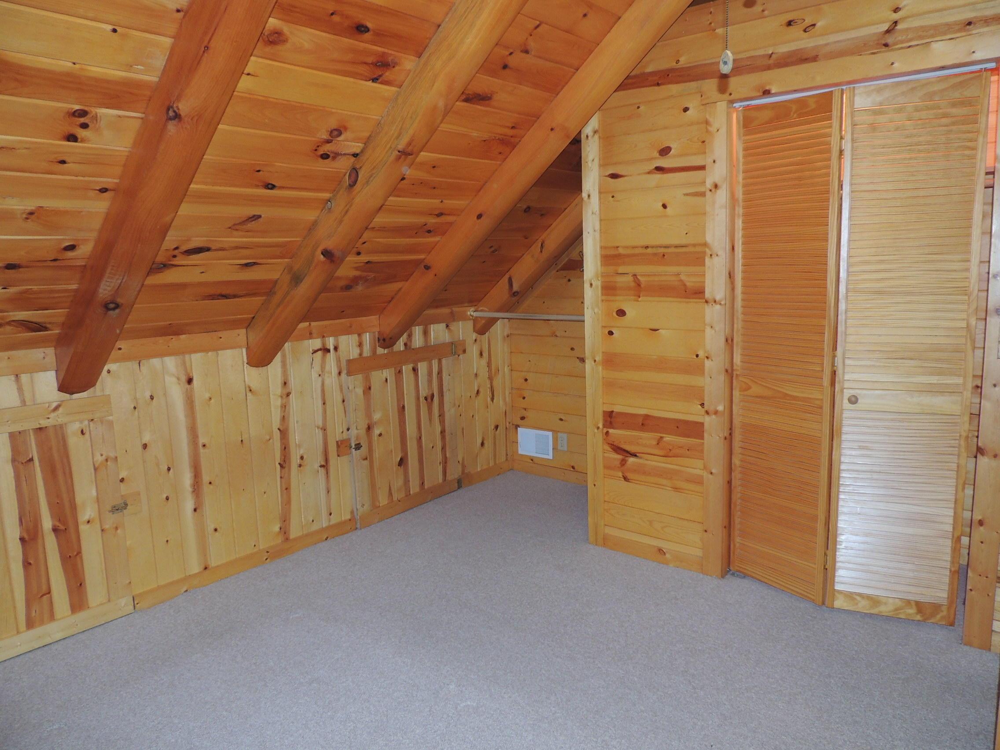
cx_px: 500
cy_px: 375
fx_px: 693
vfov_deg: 56.8
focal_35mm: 24
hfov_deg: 71.6
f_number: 3
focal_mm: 4.3
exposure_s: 1/30
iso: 200
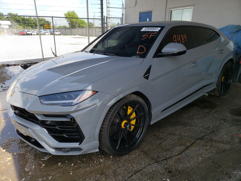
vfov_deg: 53.1
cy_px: 90
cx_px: 120
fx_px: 181
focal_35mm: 26
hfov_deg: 67.3
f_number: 1.5
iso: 50
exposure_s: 1/1250
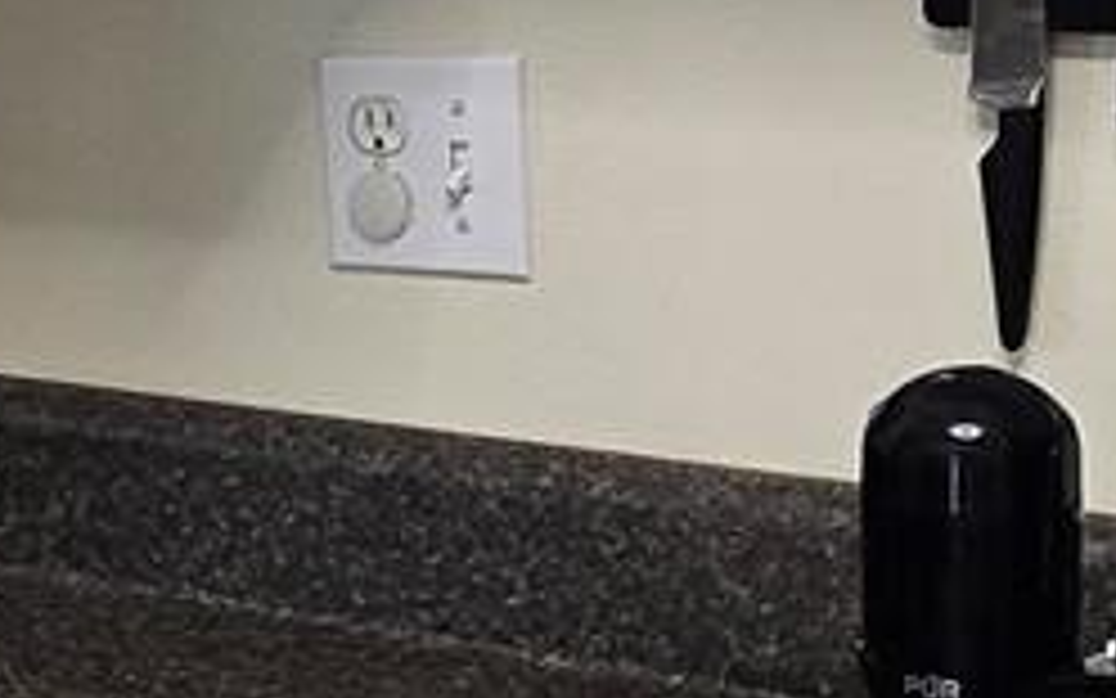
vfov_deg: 14.6
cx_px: 76
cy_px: 167
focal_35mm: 89
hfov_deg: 22.6
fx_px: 2707
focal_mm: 2.2
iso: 160
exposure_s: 1/60
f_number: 2.2
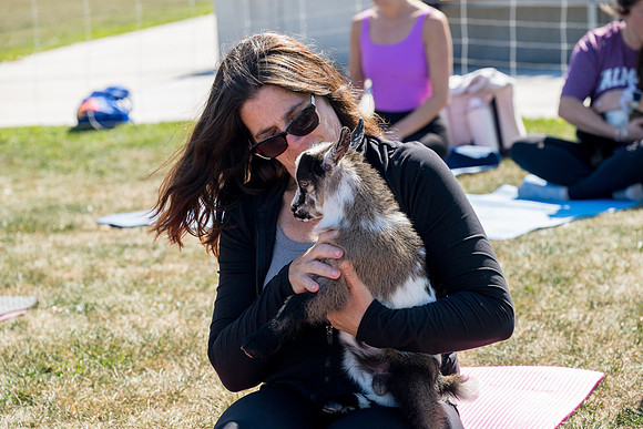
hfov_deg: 19.5
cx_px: 322
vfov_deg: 13.0
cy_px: 214
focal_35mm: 105
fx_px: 1876
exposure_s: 1/640
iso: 400
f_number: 6.3
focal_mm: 105
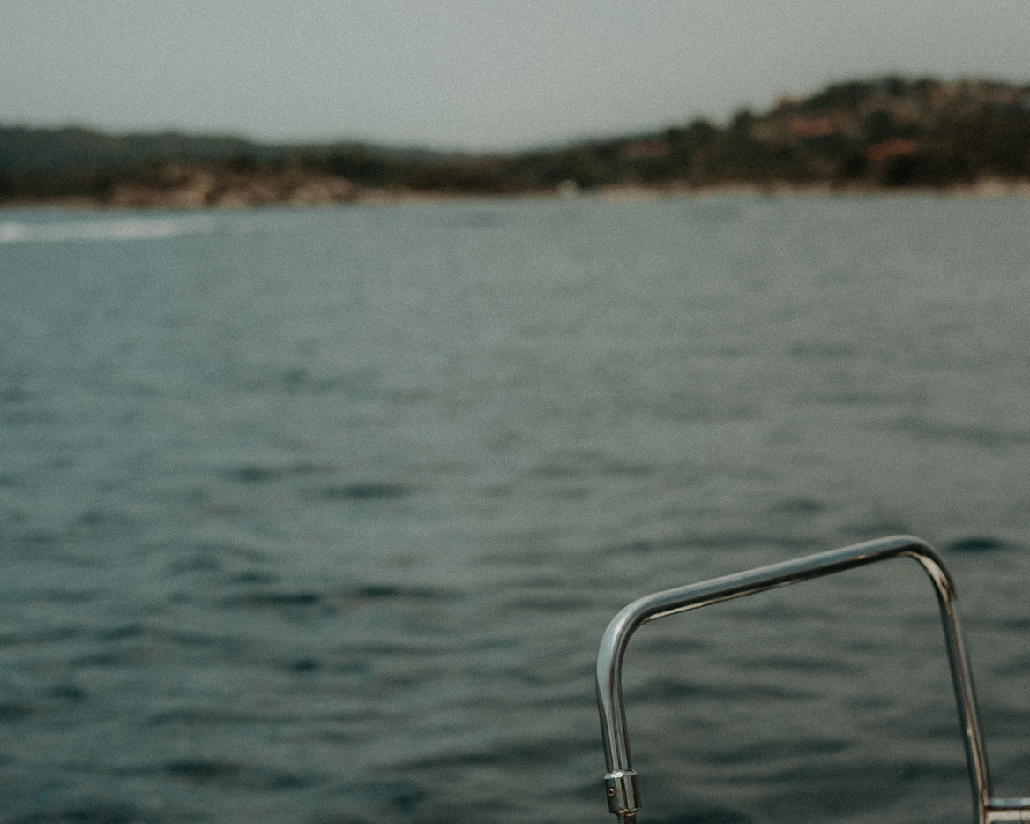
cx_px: 914
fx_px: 2194
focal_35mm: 72
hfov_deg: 25.6
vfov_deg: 21.0
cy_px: 680
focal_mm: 35
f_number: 2.2
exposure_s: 1/4000
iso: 100
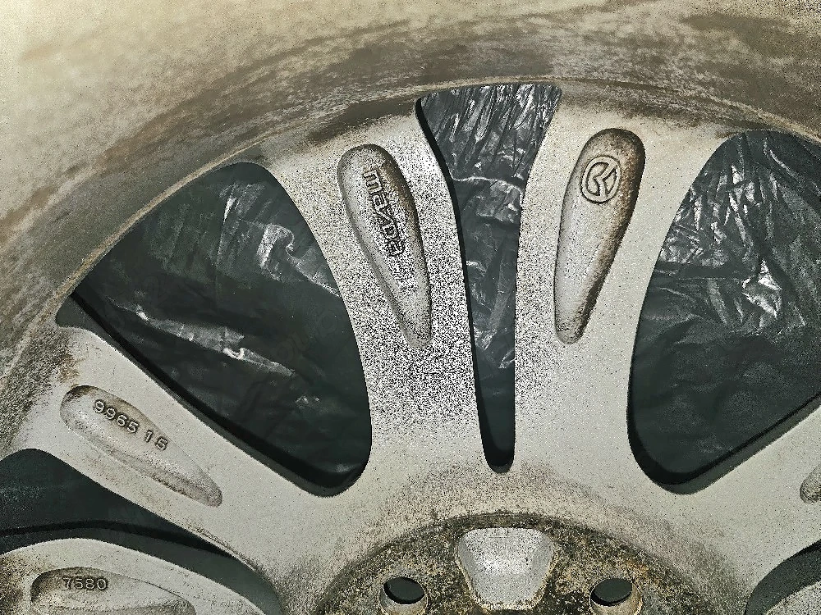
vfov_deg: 58.9
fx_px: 545
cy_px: 308
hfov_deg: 73.9
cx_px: 410
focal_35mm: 23
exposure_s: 1/39.4
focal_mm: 6.3
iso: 80
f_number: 1.7
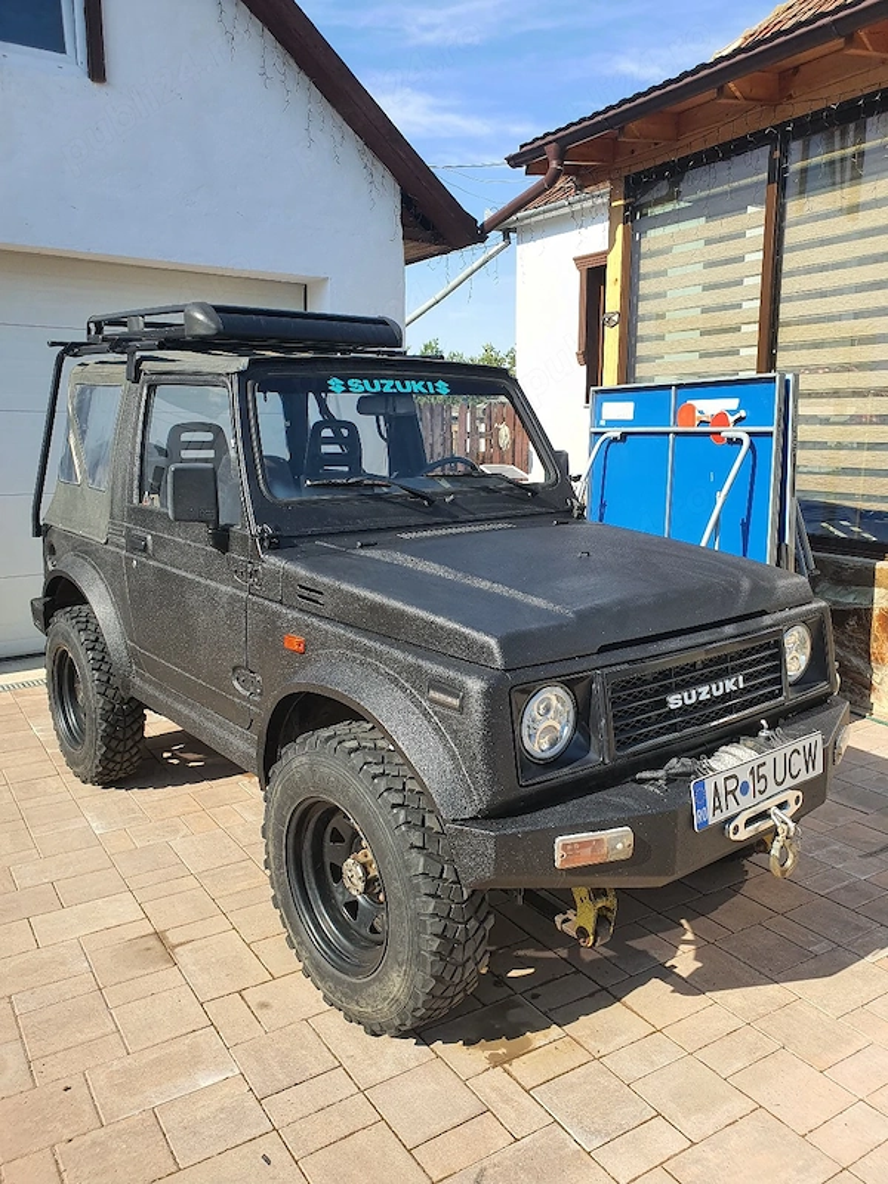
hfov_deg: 53.1
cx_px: 444
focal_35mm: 26
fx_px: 889
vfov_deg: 67.3
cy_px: 592
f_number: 2.4
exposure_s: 1/909
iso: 50
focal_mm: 4.3
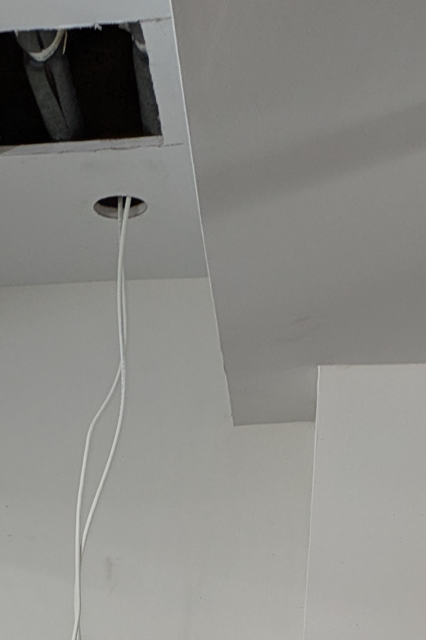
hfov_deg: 14.3
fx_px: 1651
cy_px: 1102
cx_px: -66
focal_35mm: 93
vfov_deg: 18.1
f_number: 1.89
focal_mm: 5.43
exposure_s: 1/40
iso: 70
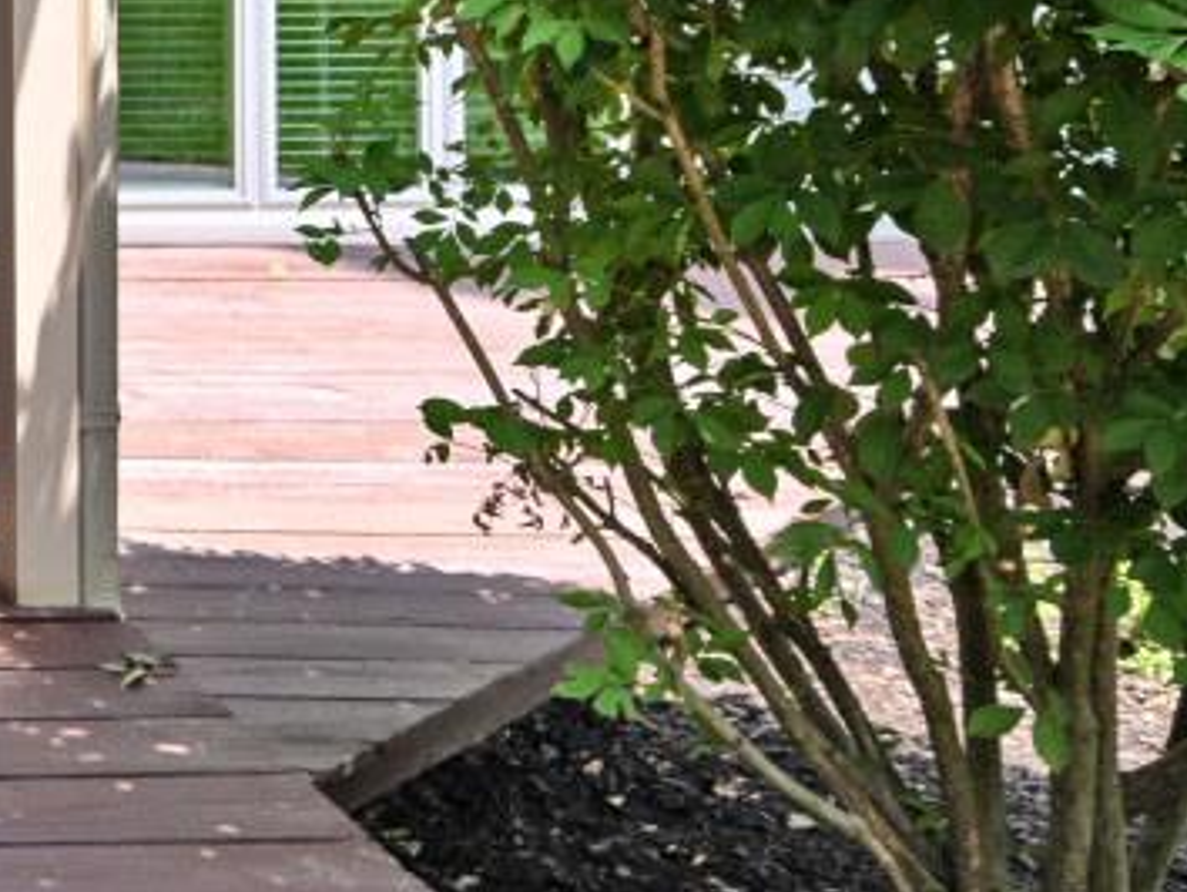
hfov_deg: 23.2
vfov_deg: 23.9
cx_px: -798
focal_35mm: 57
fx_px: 1956
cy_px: -107
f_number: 5.6
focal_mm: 14
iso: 200
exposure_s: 1/250
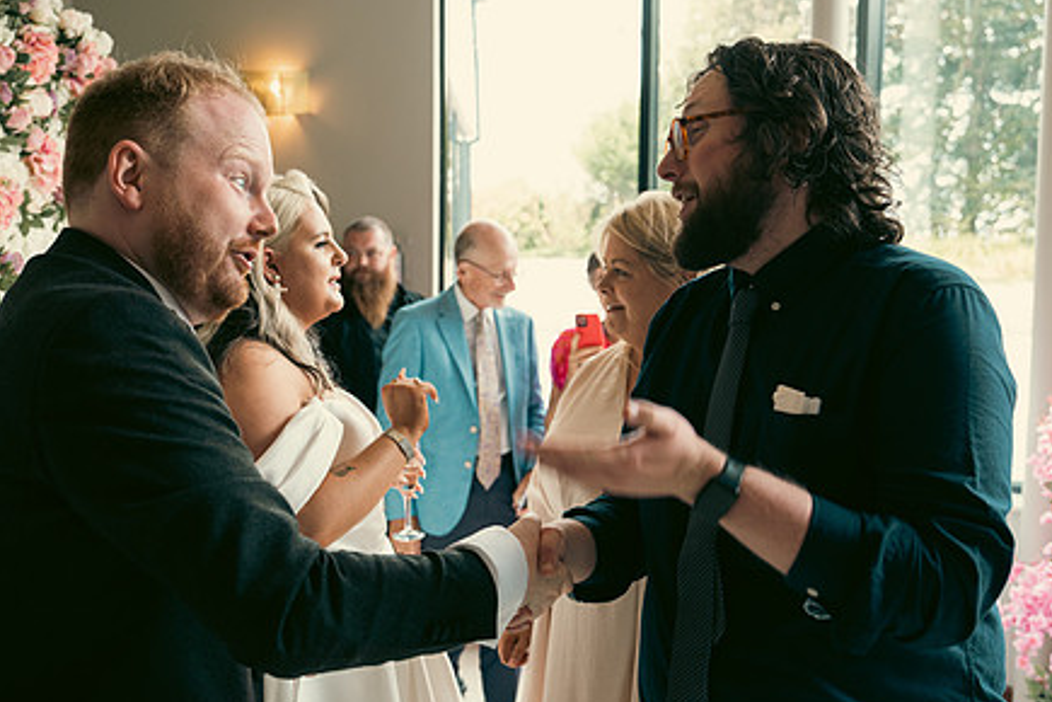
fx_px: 1169
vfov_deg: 33.3
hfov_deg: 48.4
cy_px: 430
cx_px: 503
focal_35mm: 40
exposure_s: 1/160
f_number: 3.5
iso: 640
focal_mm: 30
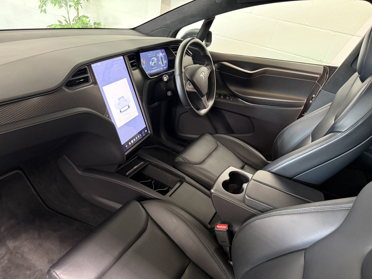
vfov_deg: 56.8
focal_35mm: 24
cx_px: 186
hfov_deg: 71.6
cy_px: 140
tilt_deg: -29.1
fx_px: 258
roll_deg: -10.5
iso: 800
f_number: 1.78
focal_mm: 6.76
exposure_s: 1/33
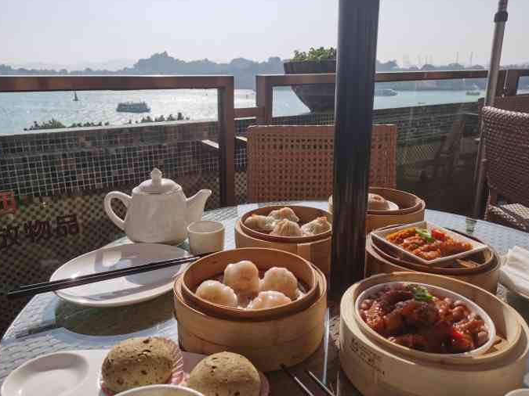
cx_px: 263
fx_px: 428
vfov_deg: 49.7
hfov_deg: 63.5
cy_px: 201
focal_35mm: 28
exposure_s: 1/10000
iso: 50
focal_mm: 5.58
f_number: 1.8
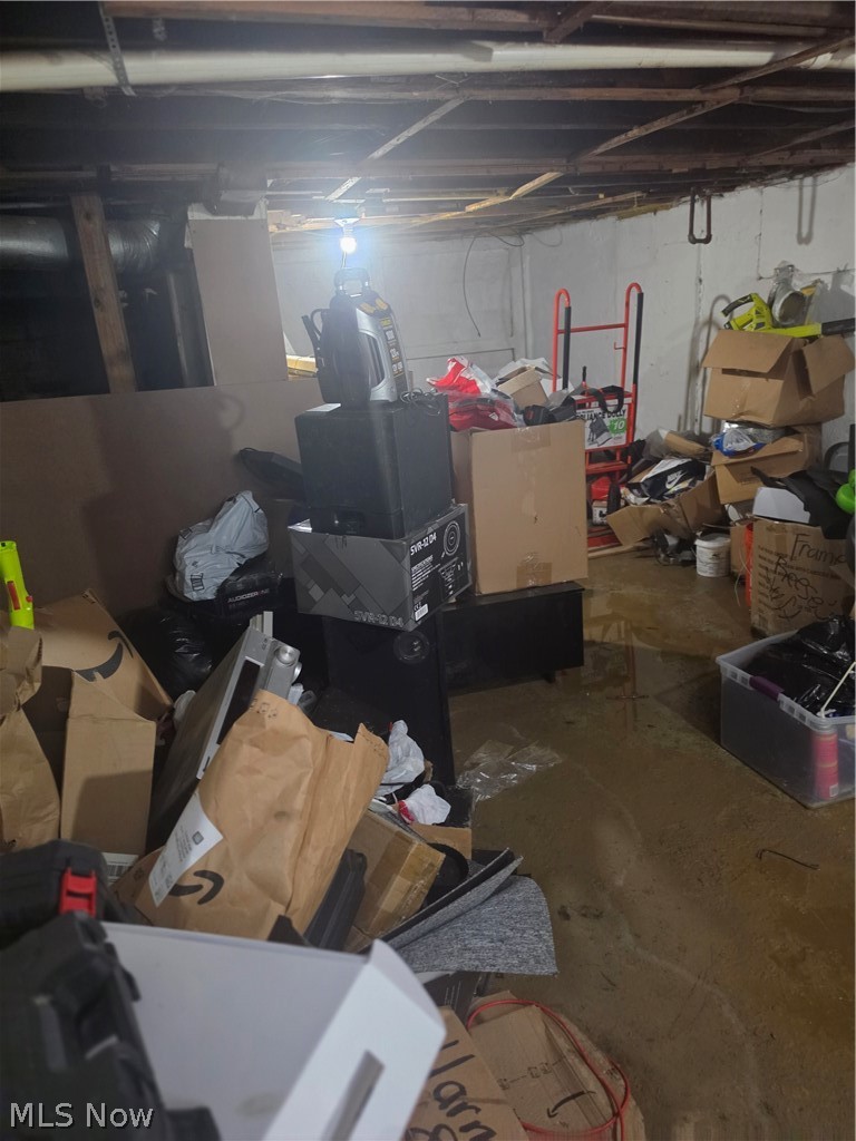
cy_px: 570
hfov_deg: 58.9
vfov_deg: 73.9
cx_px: 428
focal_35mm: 23
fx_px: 758
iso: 1250
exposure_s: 1/60
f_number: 1.4
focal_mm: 6.5
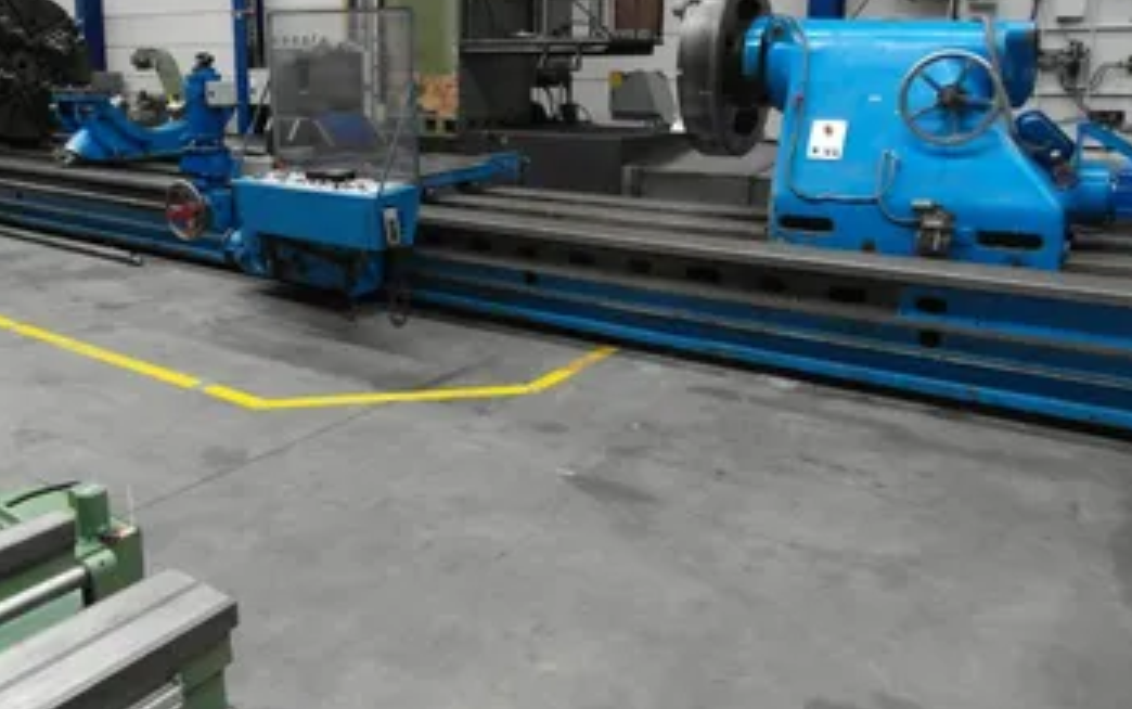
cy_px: 231
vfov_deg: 43.9
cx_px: 491
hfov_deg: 66.2
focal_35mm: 28
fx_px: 864
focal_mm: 4.1
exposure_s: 1/45
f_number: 2.8
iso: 640
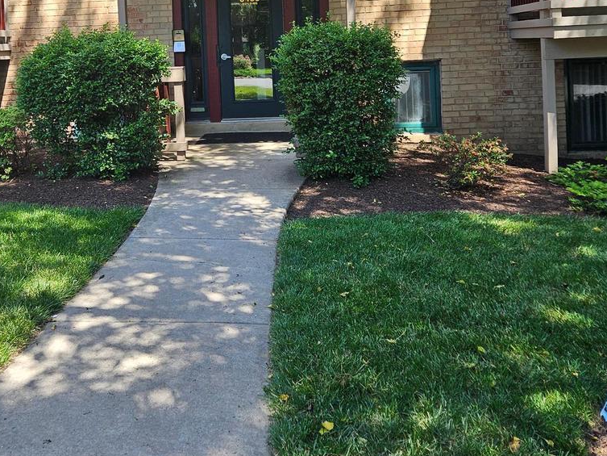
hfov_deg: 42.6
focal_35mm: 44
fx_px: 772
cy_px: 69
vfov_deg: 31.7
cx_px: 223
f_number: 1.8
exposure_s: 1/333
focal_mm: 5.4
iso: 25
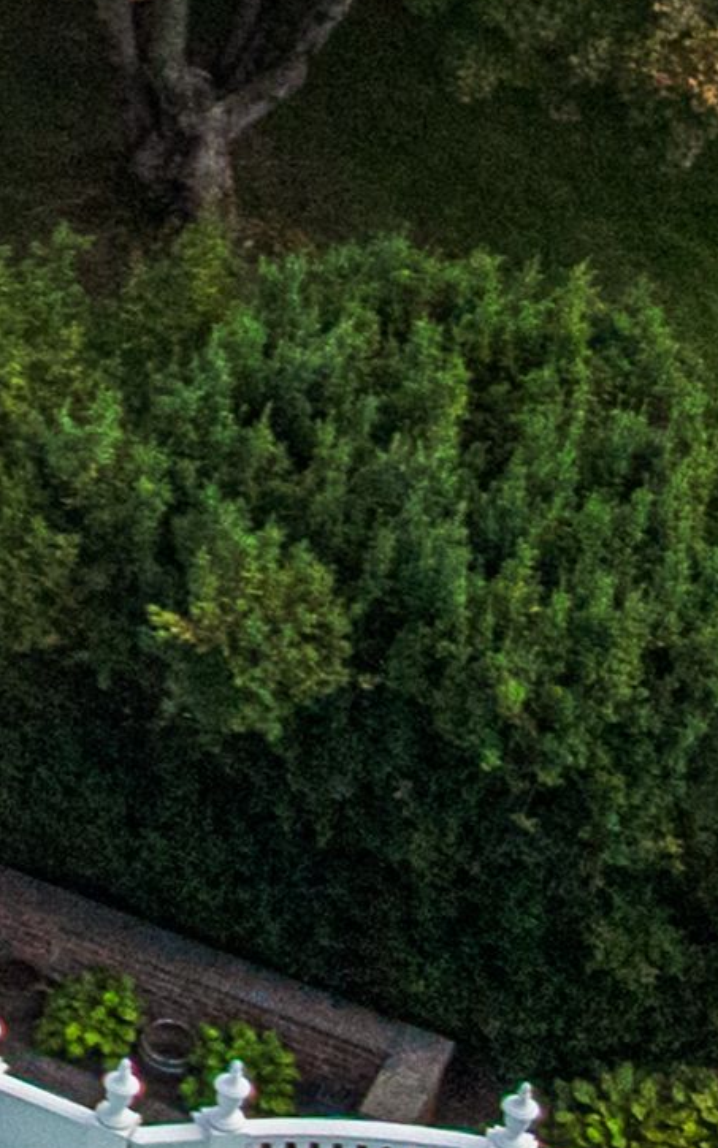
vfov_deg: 11.2
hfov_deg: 6.2
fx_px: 5793
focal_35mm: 185
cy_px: -38
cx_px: -1835
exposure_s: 1/500
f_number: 4
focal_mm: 12.29
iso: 200
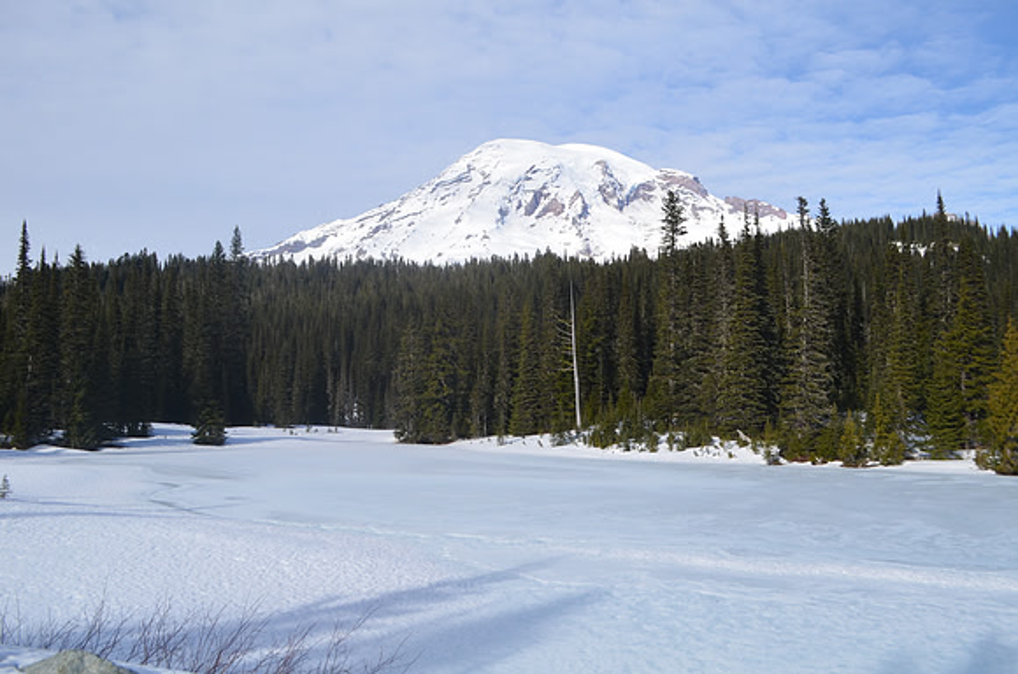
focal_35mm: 33
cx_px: 509
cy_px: 337
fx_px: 931
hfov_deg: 57.3
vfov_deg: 39.8
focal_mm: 22
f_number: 7.1
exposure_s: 1/1600
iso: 400
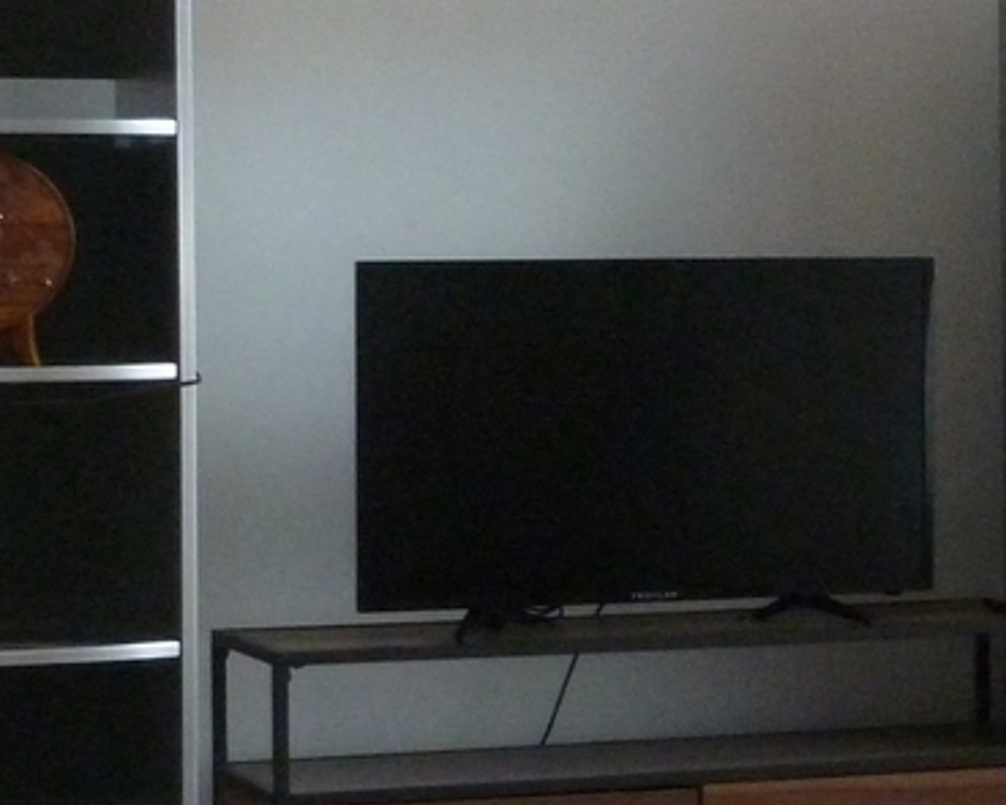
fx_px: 4078
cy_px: 431
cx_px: 1197
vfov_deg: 11.3
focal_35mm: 137
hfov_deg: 13.7
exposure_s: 1/60
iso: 400
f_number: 3.7
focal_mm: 6.4
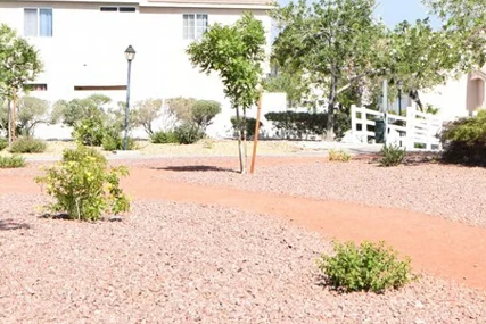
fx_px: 972
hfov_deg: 28.0
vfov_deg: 18.8
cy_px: 66
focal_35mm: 72
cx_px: 288
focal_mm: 20
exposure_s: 1/400
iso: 200
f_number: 10
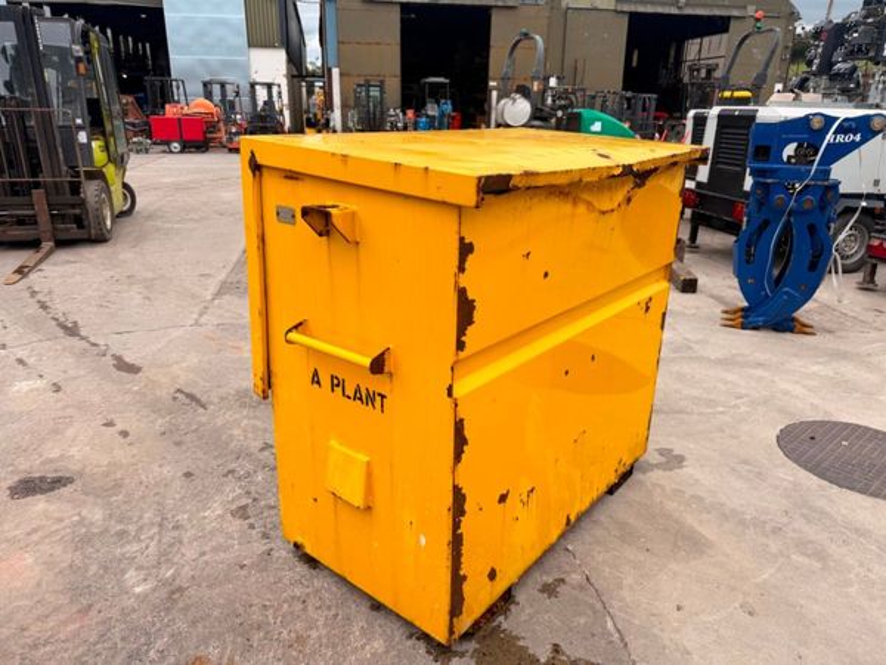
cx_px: 443
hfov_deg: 71.6
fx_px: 614
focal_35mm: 24
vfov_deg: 56.8
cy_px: 332
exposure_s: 1/2000
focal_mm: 6.76
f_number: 1.78
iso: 80
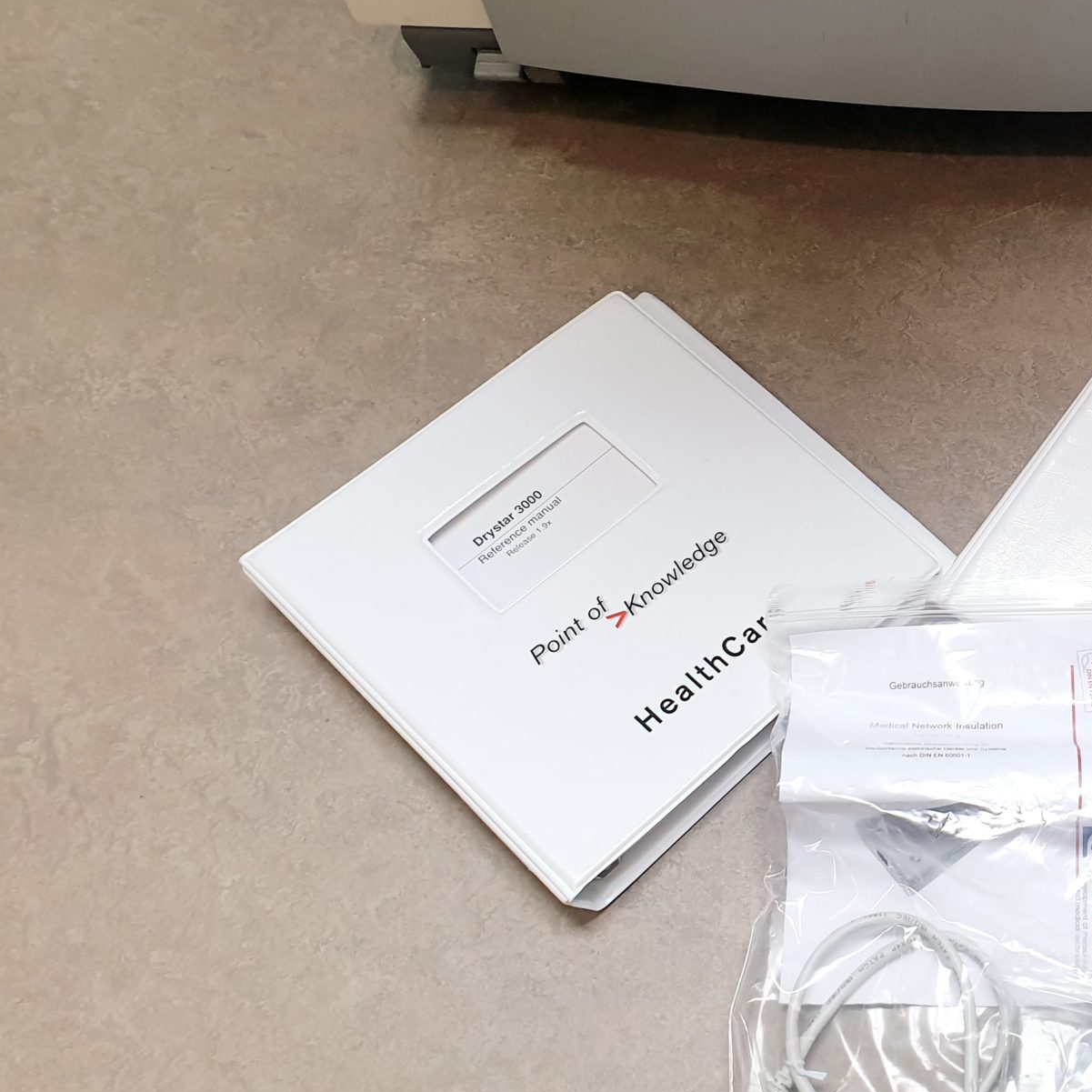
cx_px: 1106
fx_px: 1749
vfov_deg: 34.6
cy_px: 471
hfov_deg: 31.9
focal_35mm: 49
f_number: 2.4
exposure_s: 1/50
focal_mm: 4.3
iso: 125
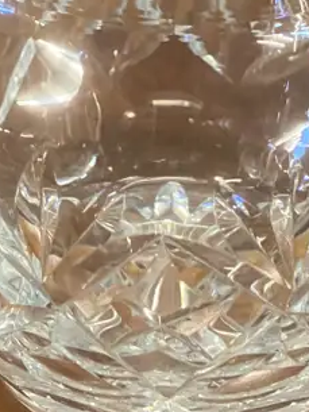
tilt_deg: -28.2
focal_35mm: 94
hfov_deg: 15.7
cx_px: 100
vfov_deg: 20.5
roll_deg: +3.9
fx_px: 1118
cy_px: 46
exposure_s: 1/50
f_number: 1.8
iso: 250
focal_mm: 3.99
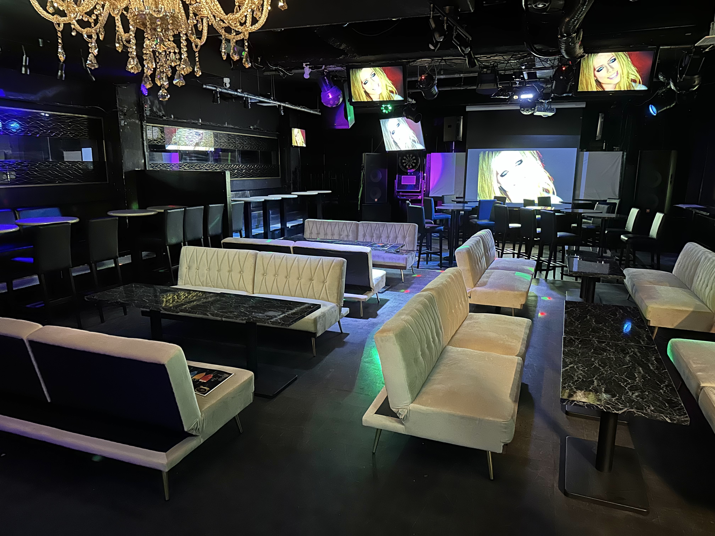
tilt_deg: -11.6
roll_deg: -0.4
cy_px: 268
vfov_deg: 56.8
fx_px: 496
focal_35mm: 24
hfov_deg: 71.6
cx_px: 358
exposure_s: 1/15
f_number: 1.78
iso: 2000
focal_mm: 6.86
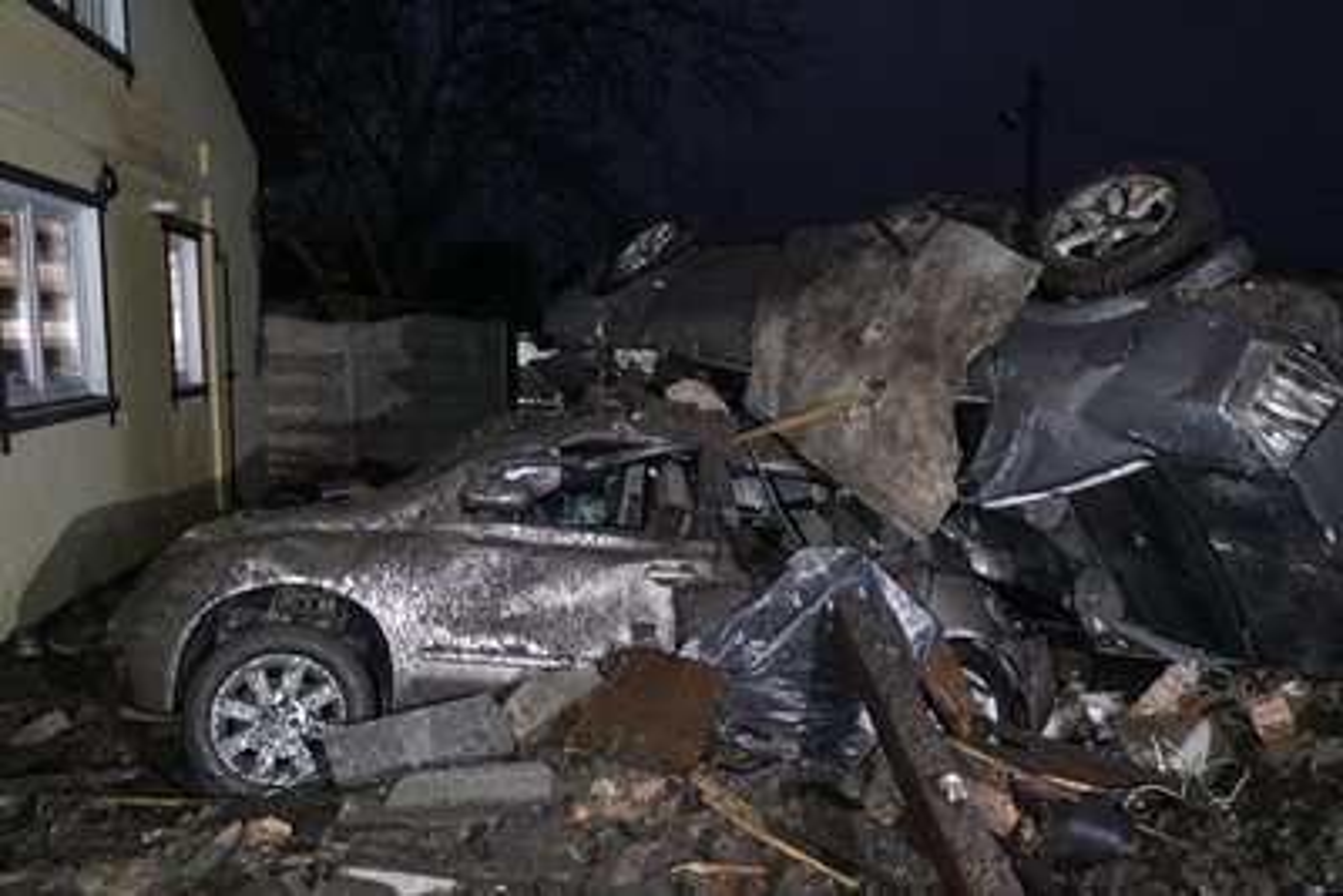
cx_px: 672
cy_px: 448
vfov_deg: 53.2
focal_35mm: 24
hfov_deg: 73.7
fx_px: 896
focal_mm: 24
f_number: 4
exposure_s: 1/8
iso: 12800
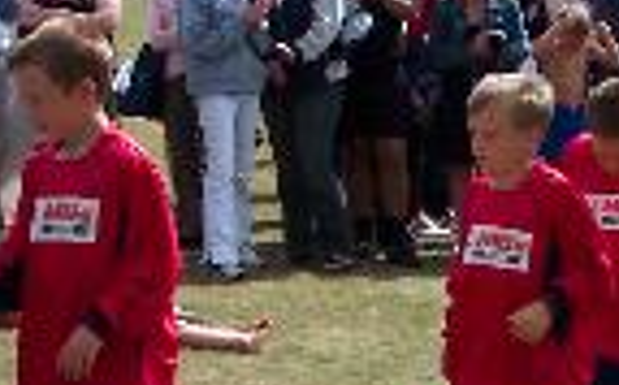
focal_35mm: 160
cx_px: 671
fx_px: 2696
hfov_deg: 12.9
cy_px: 195
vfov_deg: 8.2
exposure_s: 1/250
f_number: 9.5
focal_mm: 7.5
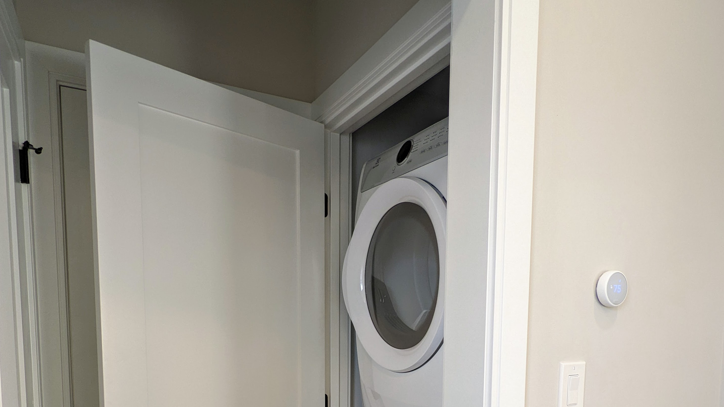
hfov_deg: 76.3
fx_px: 461
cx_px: 357
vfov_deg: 44.0
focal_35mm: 24
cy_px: 356
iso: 61
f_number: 2.2
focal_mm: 2.22
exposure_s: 1/30
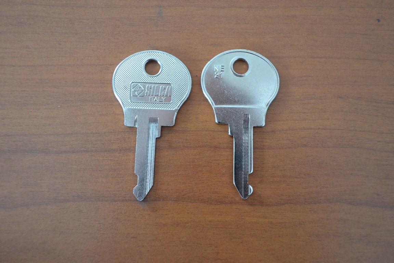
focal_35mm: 39
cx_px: 197
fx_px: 427
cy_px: 132
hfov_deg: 49.6
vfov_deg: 34.2
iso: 400
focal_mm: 26
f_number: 4.2
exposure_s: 1/20
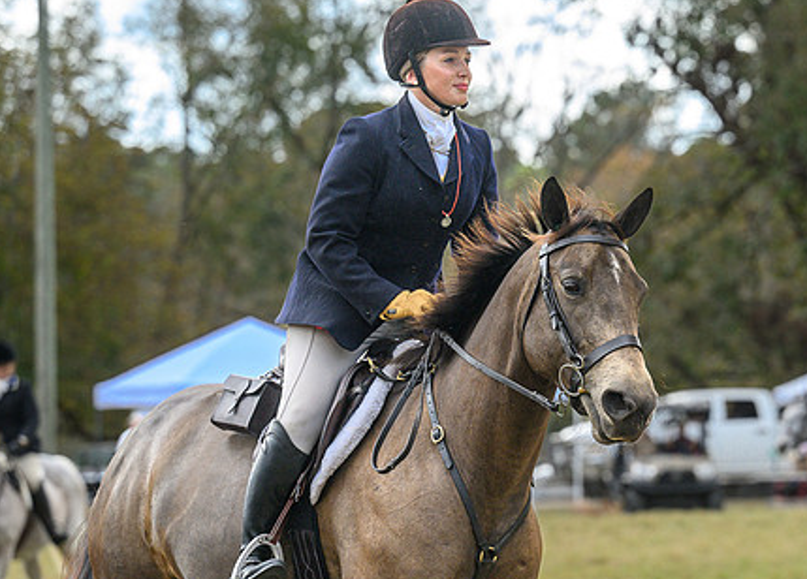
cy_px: 351
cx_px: 579
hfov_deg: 9.8
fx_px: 4684
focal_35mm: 204
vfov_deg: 7.1
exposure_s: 1/1000
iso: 640
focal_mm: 110
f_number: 3.5
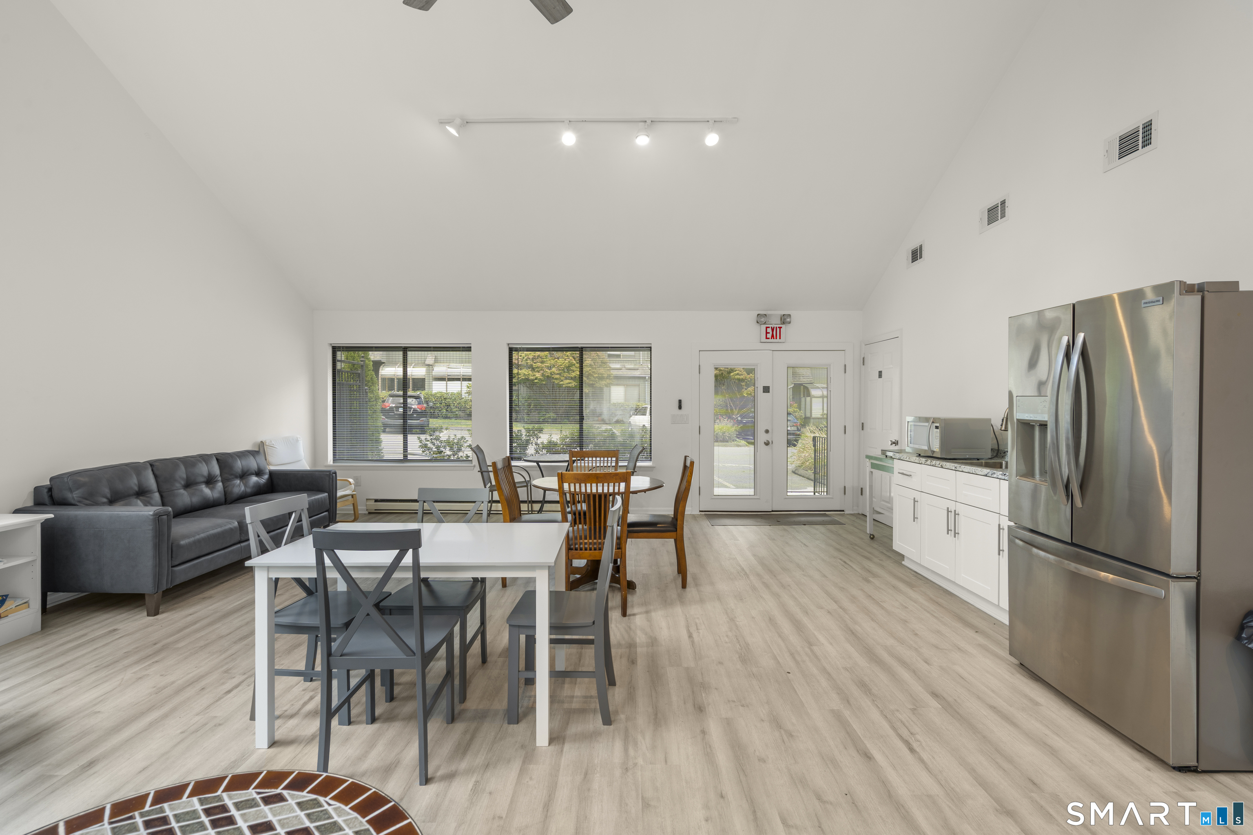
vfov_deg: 73.7
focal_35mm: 16
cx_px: 626
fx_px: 557
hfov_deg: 96.7
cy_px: 418
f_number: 9
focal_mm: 16
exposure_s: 1/2.5
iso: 200
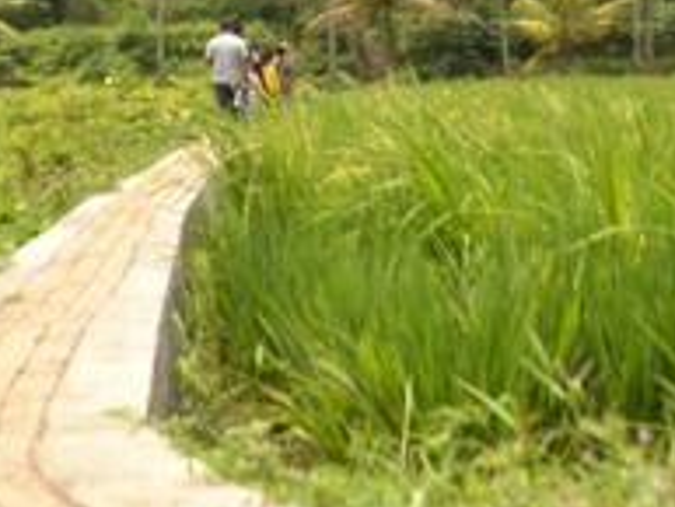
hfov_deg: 21.5
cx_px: 147
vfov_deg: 16.3
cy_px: 65
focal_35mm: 90
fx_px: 1756
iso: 200
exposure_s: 1/1250
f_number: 5.6
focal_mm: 18
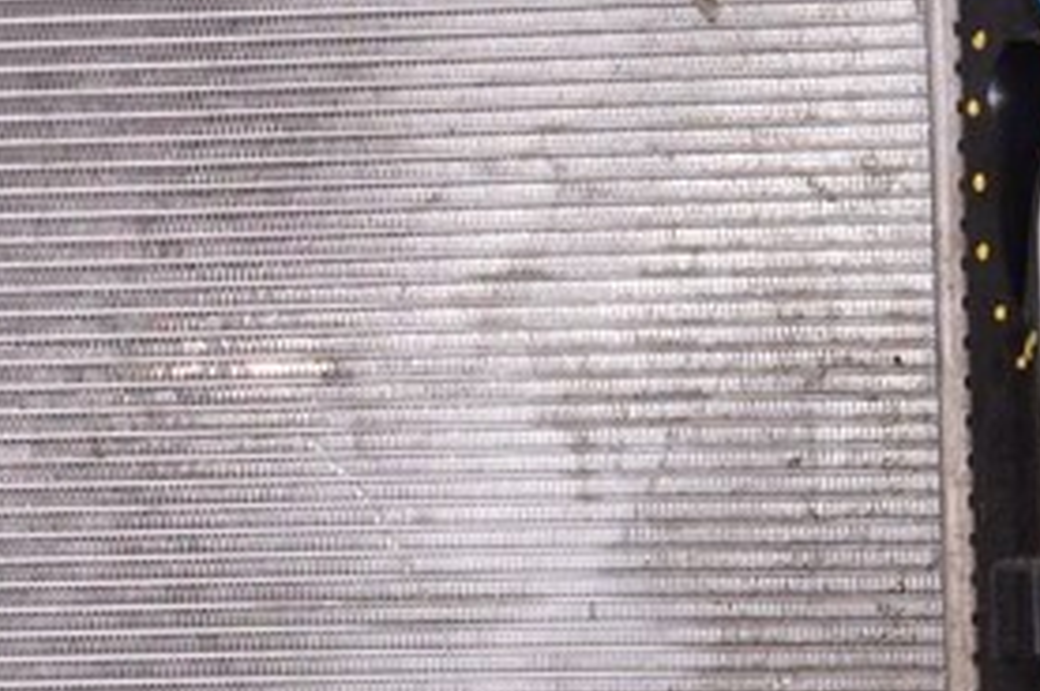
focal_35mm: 111
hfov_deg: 17.9
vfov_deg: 12.3
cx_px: -49
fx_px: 3203
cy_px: 310
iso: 1600
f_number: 8
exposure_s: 1/100
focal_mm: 20
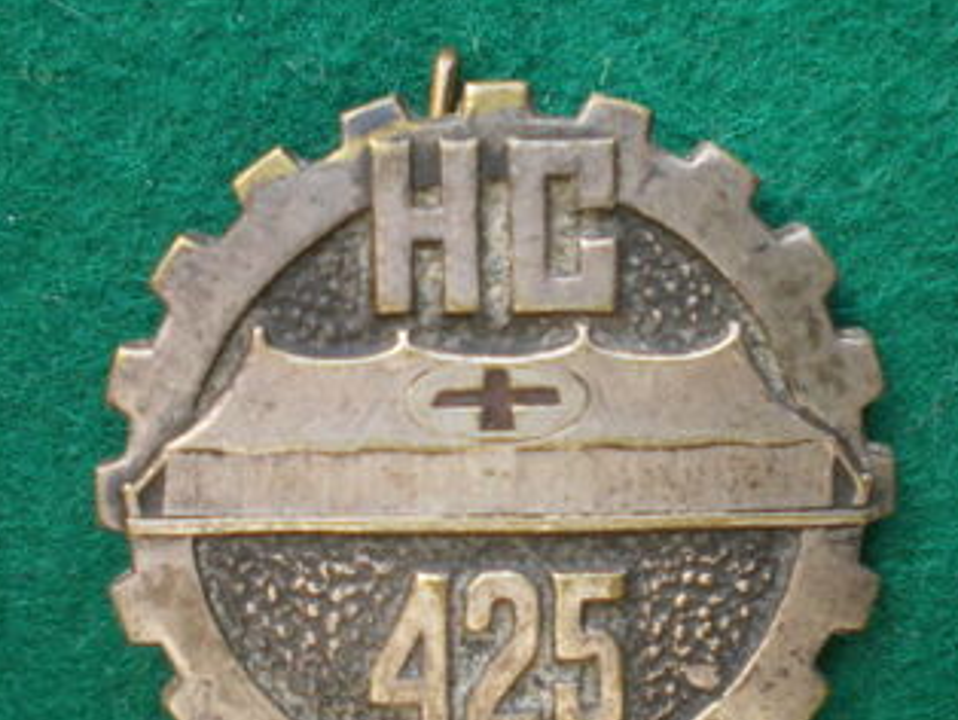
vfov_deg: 25.2
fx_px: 1606
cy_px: 439
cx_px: 418
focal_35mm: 58
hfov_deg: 33.2
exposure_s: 1/50
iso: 200
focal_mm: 6.3
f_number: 3.1
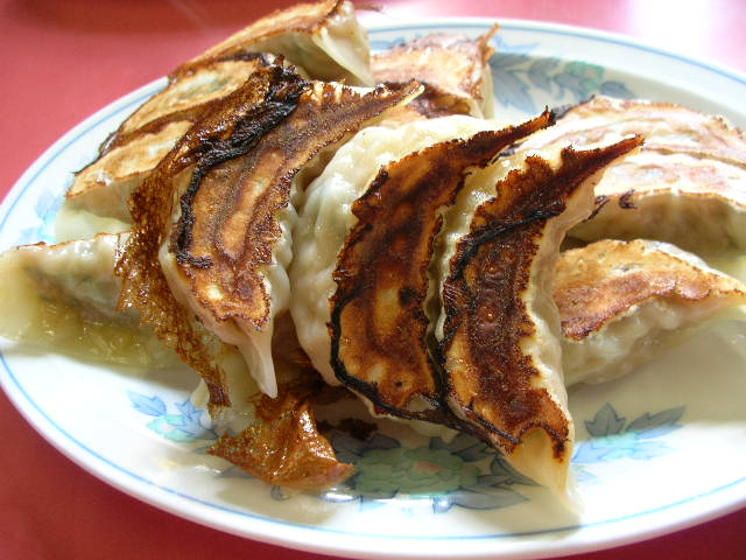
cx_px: 373
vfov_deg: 40.7
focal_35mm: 35
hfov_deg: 52.6
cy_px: 280
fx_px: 754
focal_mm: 5.8
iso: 50
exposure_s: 1/7.7
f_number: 2.8
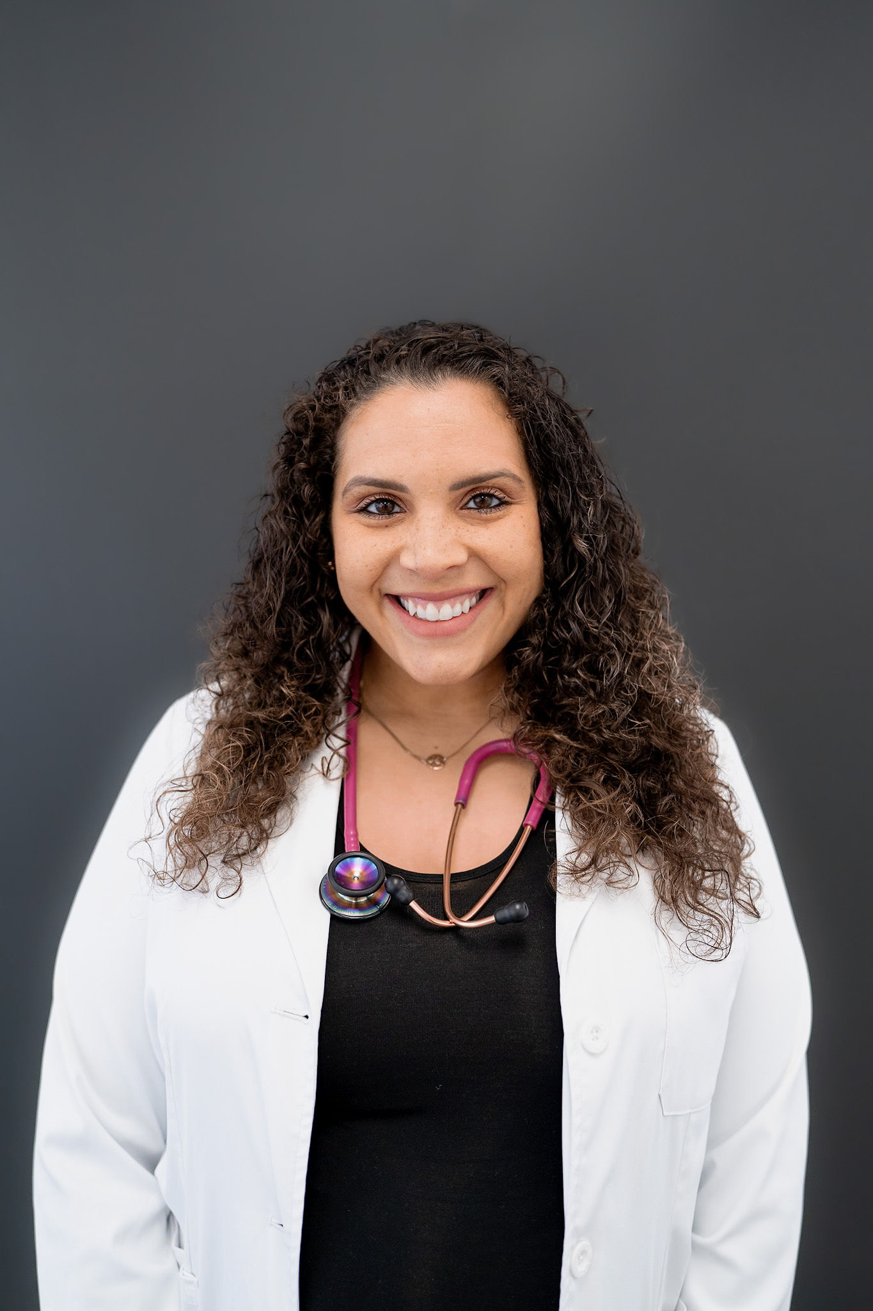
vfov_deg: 54.4
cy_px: 656
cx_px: 436
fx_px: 1273
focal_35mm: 35
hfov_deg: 37.8
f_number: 2
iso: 640
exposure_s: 1/640
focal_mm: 35
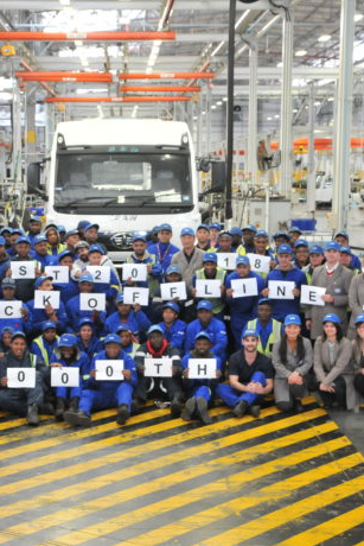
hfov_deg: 20.0
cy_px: 273
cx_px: 121
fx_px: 1030
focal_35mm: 68
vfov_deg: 29.6
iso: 900
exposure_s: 1/30
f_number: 6.3
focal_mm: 30
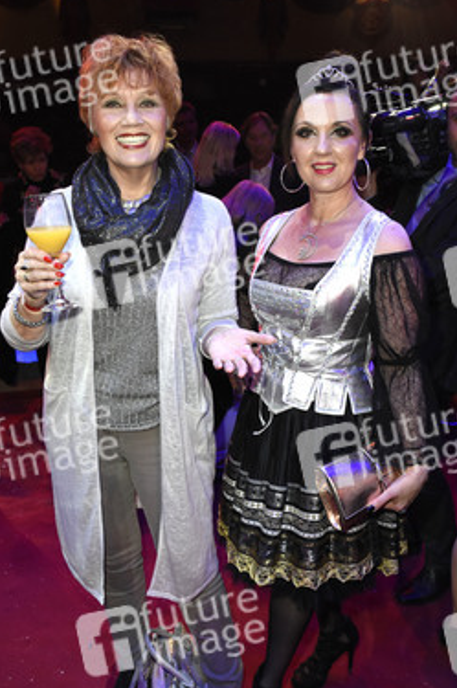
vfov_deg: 58.8
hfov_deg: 41.0
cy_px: 358
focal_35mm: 32
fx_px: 611
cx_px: 224
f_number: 6.3
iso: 1600
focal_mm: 20
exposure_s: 1/160
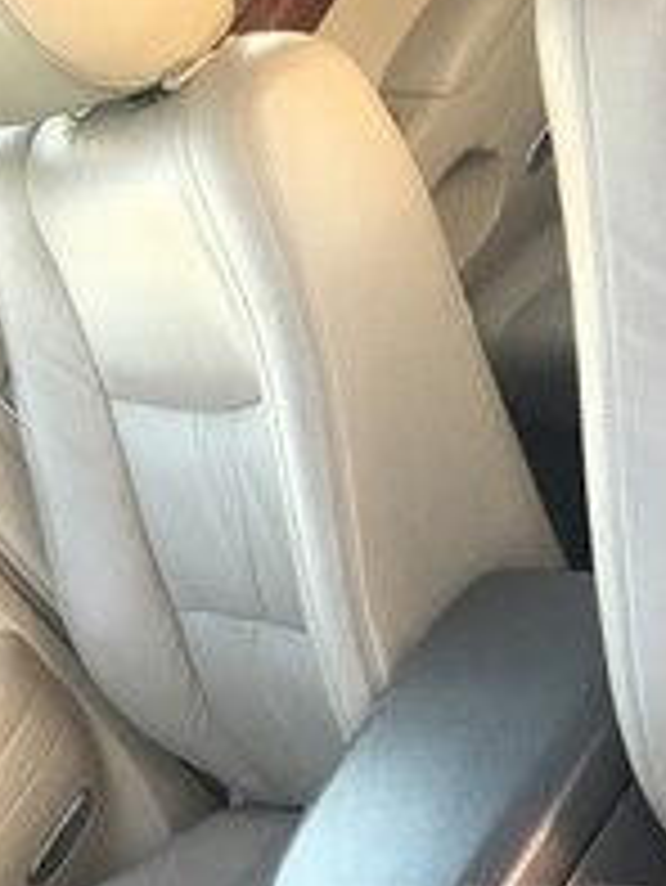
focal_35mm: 73
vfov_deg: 25.1
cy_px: 935
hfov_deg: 19.6
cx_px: 657
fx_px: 1871
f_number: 2.2
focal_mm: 4.15
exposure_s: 1/33
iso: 40
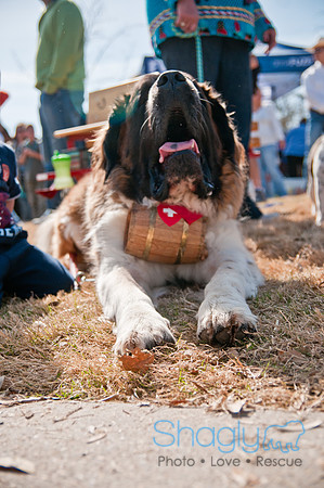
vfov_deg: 36.9
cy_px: 244
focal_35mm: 54
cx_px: 162
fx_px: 731
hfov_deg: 25.0
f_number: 3.2
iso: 200
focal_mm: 36
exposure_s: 1/2500
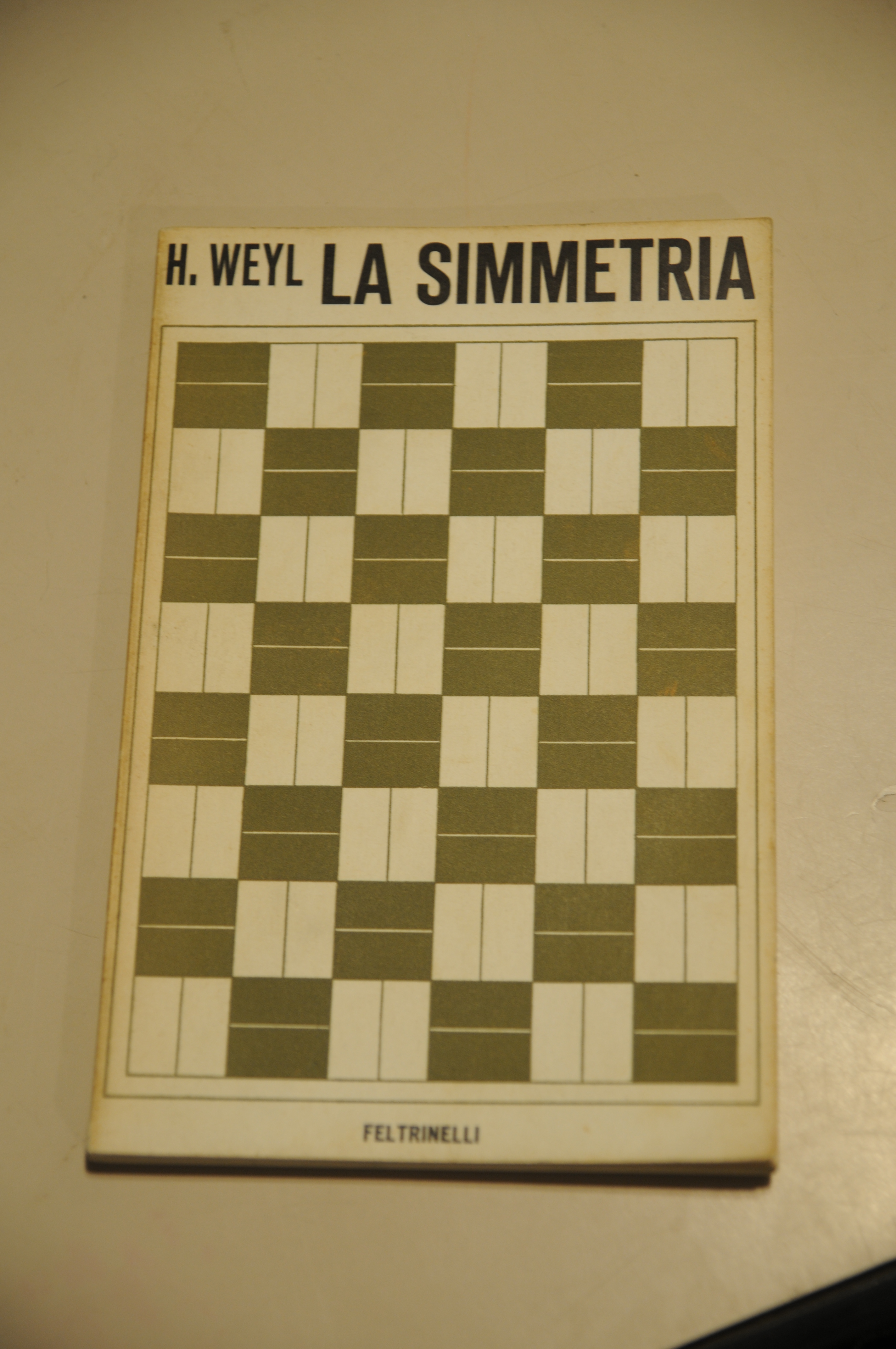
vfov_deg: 27.0
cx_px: 448
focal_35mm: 75
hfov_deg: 18.1
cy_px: 674
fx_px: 2807
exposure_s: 1/30
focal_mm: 50
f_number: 2.8
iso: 200
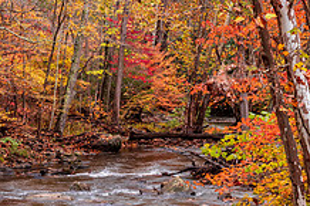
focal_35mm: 134
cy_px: 79
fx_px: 1153
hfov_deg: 15.3
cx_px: 161
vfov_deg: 10.2
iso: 64
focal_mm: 50
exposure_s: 1/8
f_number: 11
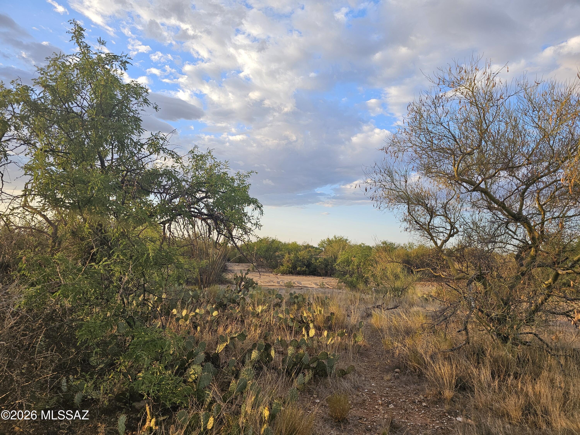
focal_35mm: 23
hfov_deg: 73.9
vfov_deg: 58.9
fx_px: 385
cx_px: 290
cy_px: 218
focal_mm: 6.3
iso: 20
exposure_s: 1/180
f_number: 1.7
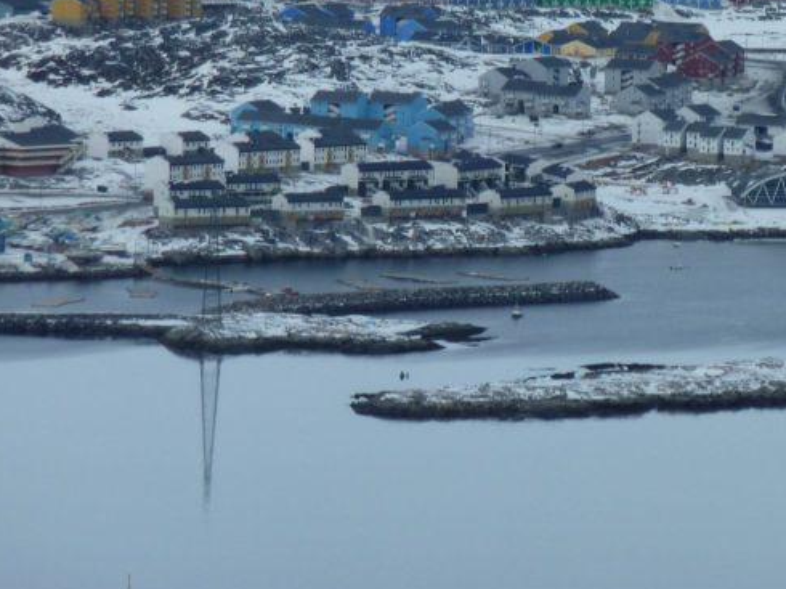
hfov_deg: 4.0
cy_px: 157
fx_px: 11121
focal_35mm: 490
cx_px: 478
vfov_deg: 3.0
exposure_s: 1/500
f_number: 5.6
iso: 80
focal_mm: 49.2
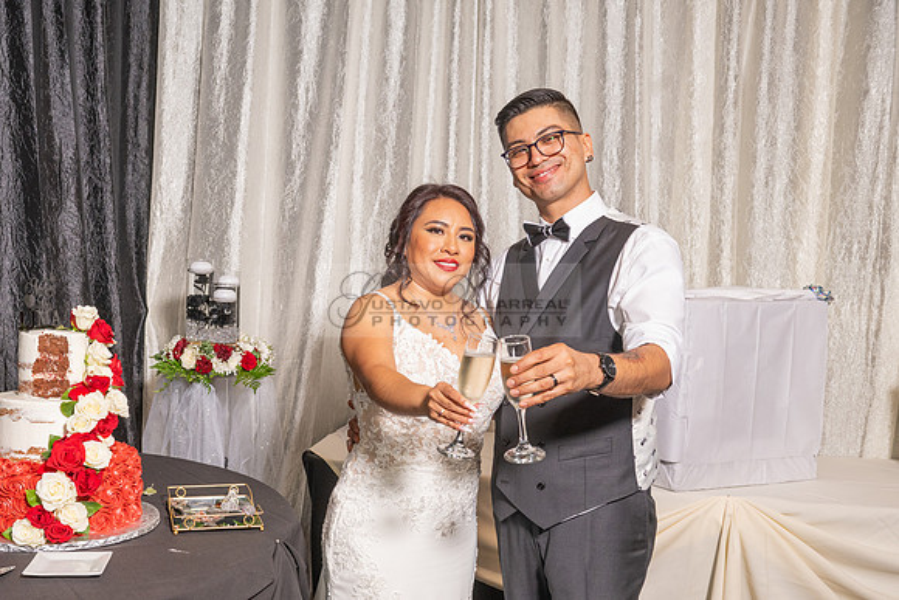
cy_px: 365
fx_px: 1022
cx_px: 324
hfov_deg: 46.9
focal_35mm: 41
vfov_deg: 32.6
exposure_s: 1/200
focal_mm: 32
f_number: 5
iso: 800
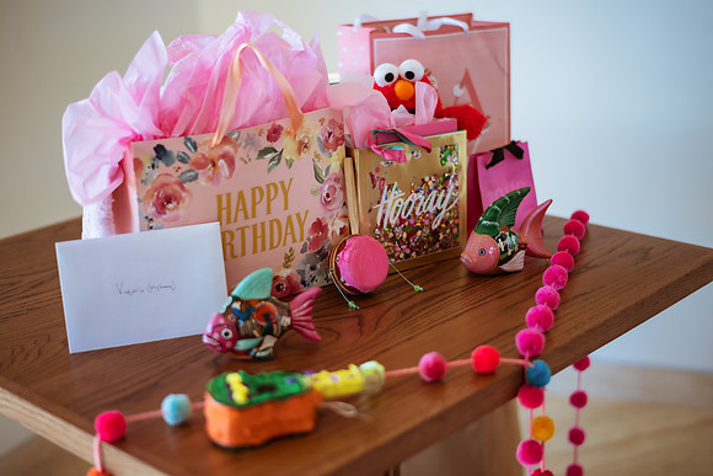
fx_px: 1149
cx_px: 356
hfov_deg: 34.5
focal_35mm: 58
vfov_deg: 23.4
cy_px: 238
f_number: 1.6
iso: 160
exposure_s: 1/320
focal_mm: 58
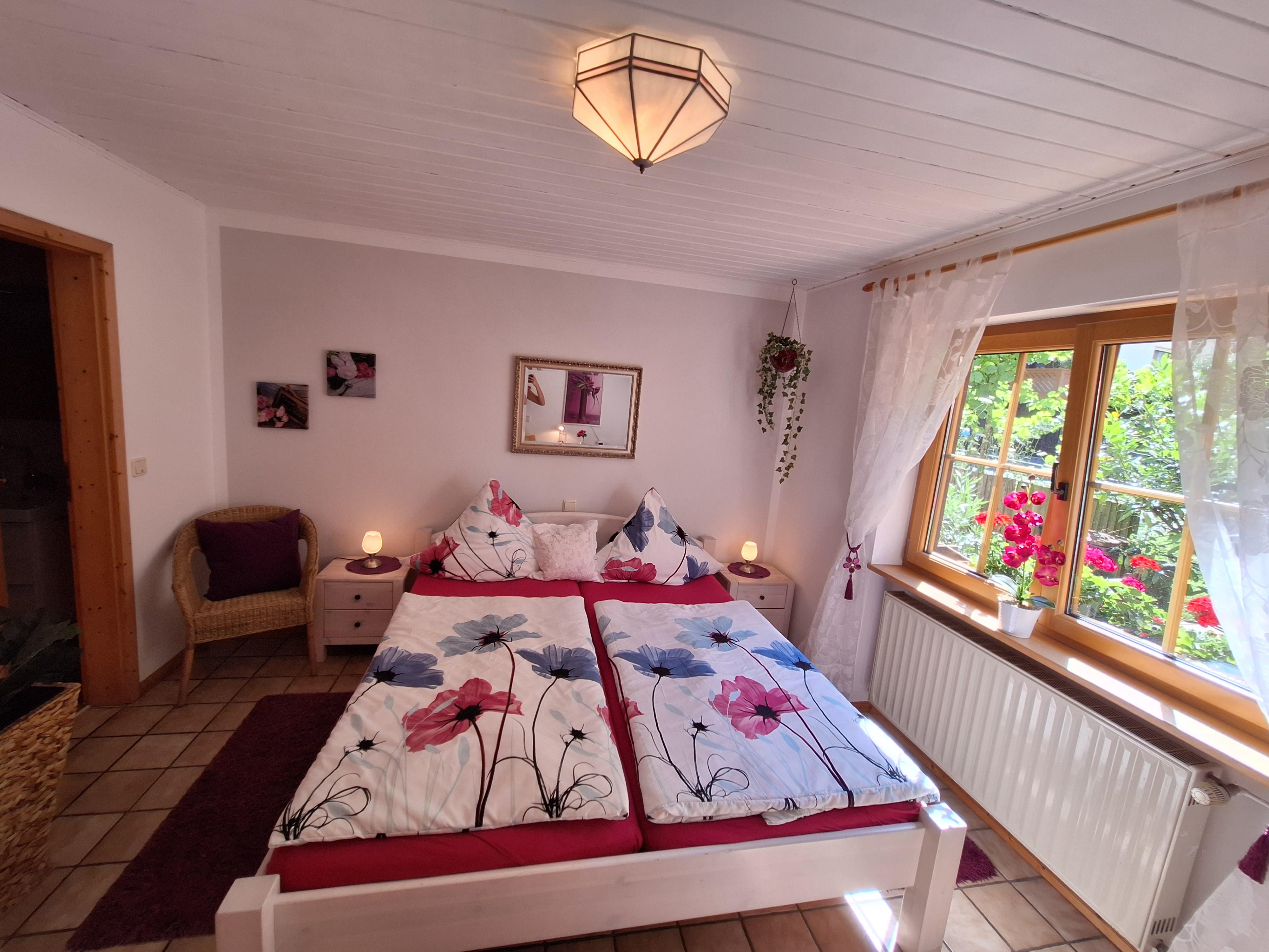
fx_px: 477
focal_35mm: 13
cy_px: 476
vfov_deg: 89.9
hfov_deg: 106.2
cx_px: 634
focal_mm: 1.74
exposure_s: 1/101
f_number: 2.2
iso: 40
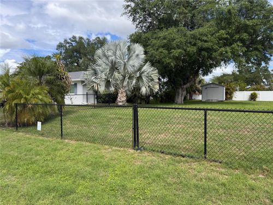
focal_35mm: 24
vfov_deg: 56.8
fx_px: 189
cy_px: 102
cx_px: 136
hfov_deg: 71.6
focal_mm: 6.76
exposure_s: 1/2833
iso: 80
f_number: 1.78
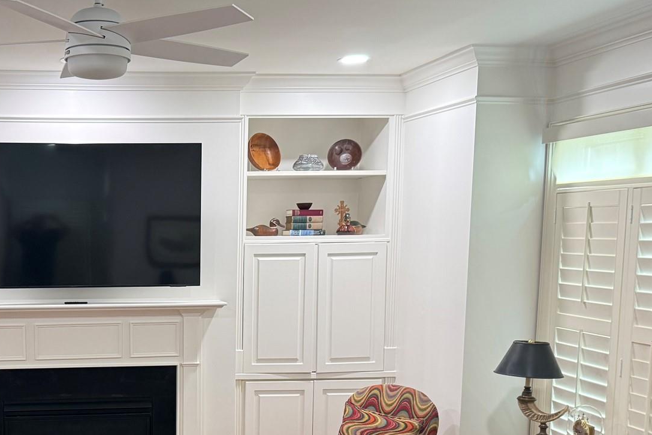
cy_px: 335
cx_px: 116
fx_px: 851
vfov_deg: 28.2
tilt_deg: -6.7
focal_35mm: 47
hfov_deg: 40.0
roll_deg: -0.6
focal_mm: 6.76
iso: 250
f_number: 1.78
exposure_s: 1/60
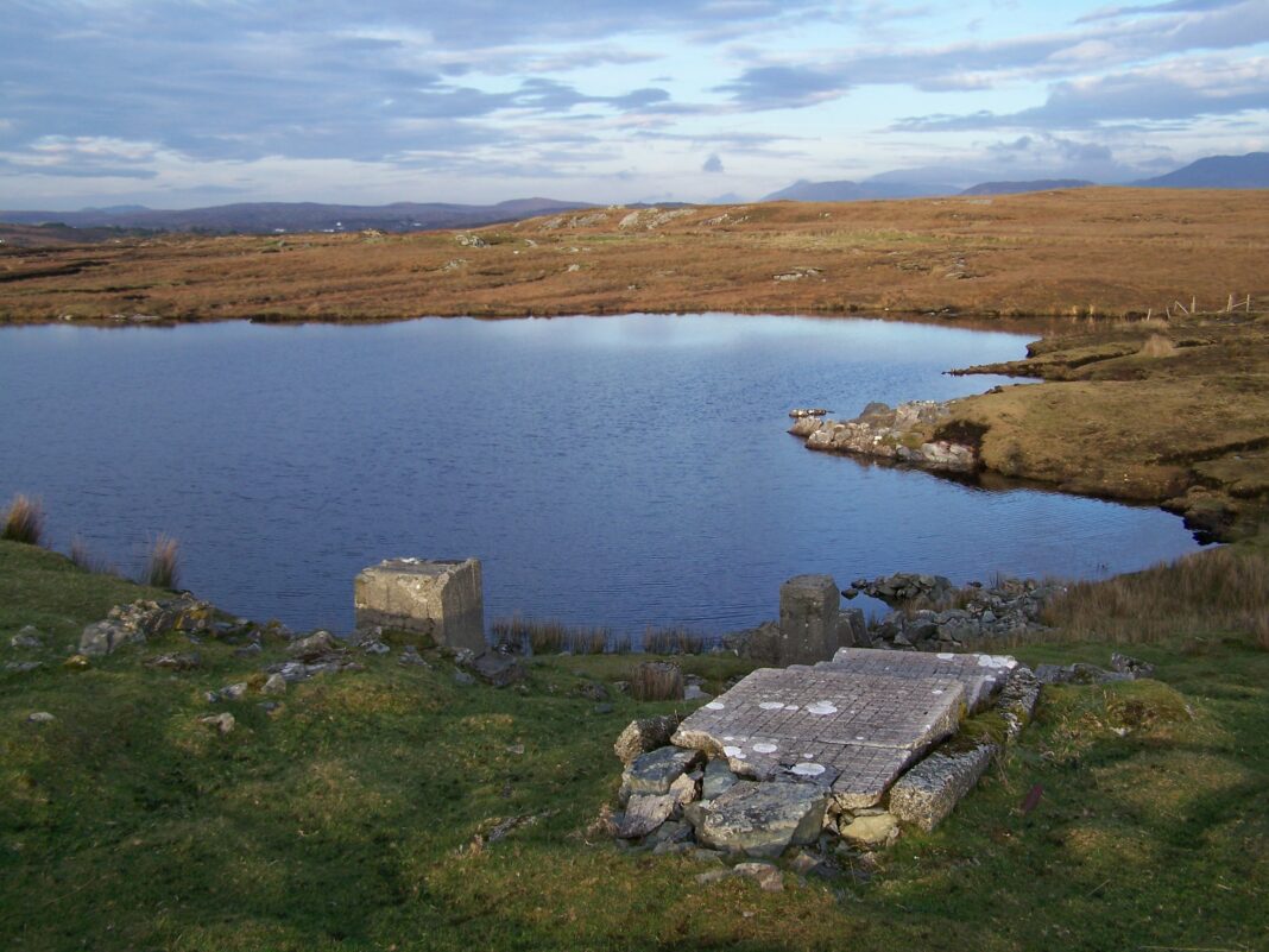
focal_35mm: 38
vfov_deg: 37.7
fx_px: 1393
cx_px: 634
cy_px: 476
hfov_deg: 49.0
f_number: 2.8
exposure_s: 1/250
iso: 64
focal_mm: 6.3
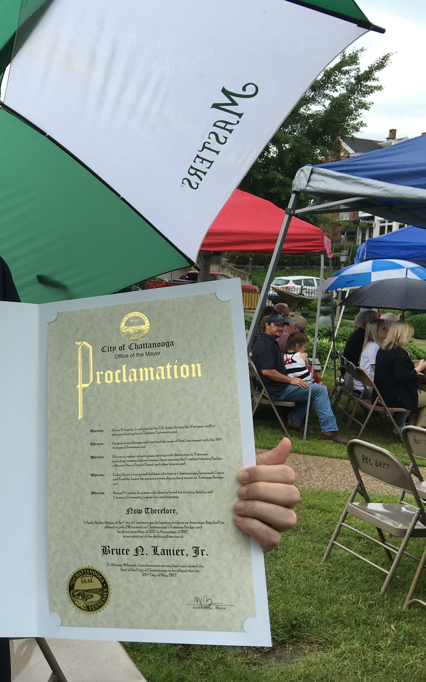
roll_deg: -3.8
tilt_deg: -1.6
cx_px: 10
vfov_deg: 47.2
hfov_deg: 28.8
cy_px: 343
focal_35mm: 42
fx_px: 780
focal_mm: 4.15
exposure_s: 1/422
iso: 25
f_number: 2.2
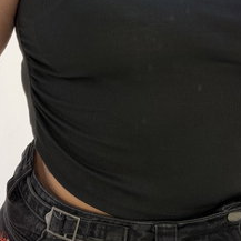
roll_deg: +0.7
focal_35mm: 104
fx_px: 819
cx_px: 150
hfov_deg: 16.7
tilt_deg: -18.8
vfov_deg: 16.2
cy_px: -28
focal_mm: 6.76
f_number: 1.78
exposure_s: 1/50
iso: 250
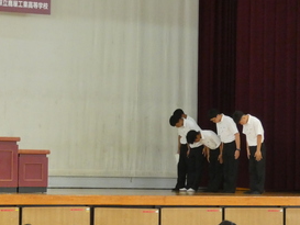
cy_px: 143
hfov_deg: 12.8
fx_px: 1327
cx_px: 37
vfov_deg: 9.7
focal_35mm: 153
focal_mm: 15.6
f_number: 4.6
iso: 800
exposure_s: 1/80
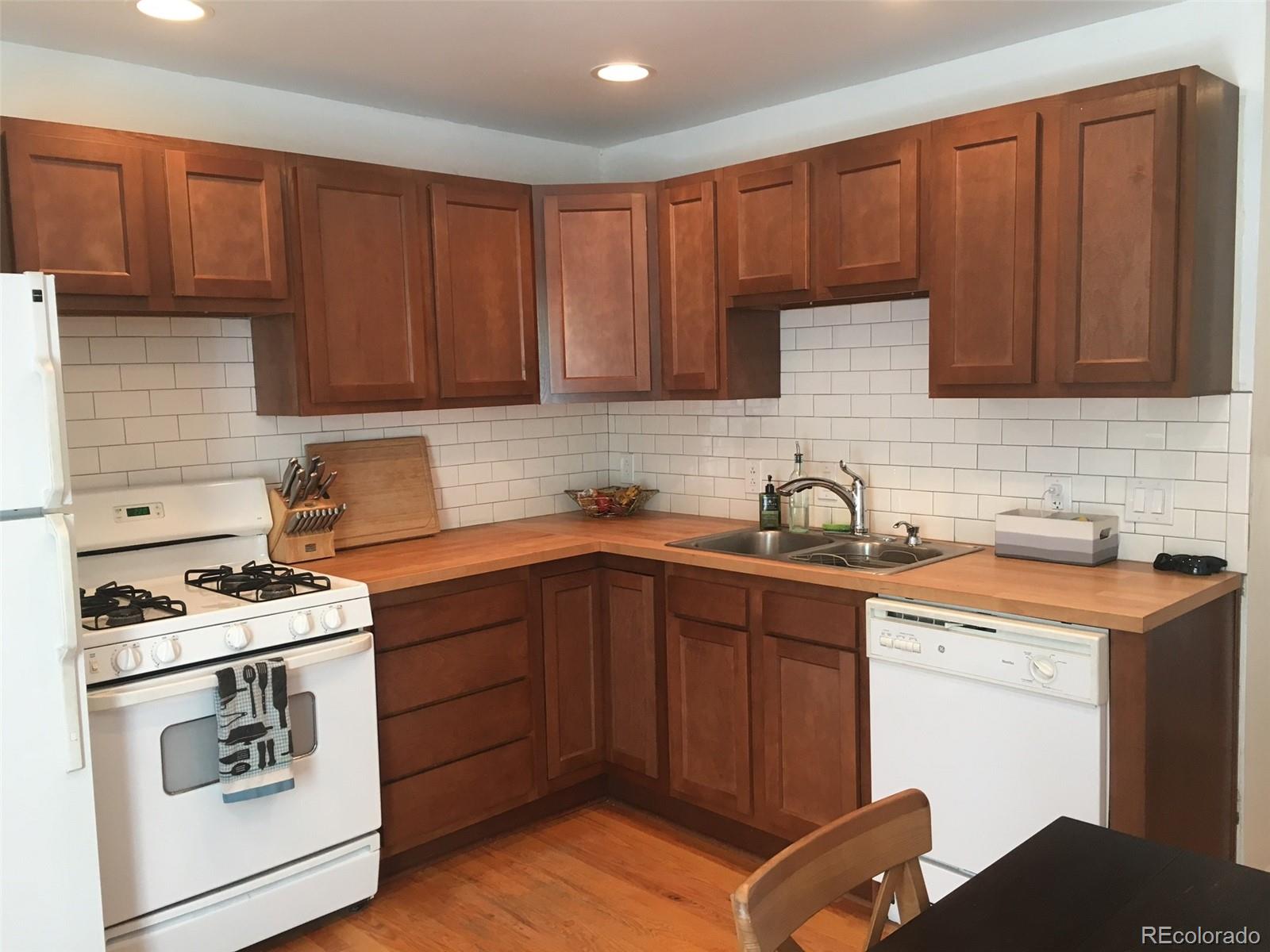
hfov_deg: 61.7
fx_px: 1064
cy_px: 476
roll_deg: +1.9
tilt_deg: -4.7
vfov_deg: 48.2
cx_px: 635
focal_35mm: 29
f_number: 2.2
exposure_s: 1/30
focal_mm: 4.15
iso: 80
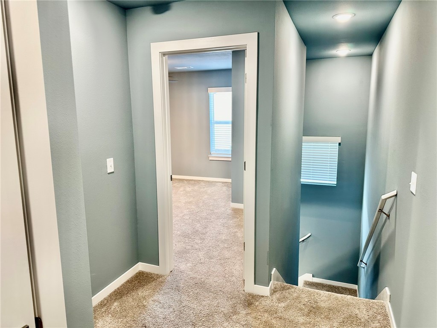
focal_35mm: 24
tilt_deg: -8.7
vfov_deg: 56.8
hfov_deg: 71.6
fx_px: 303
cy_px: 164
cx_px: 218
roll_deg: +0.7
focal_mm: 6.86
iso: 125
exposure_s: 1/60
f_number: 1.78
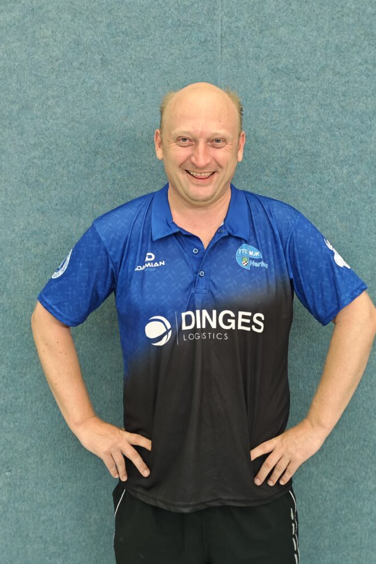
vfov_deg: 31.9
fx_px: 987
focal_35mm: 63
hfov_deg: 21.6
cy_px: 282
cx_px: 192
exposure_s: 1/50
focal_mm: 9
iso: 800
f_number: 2
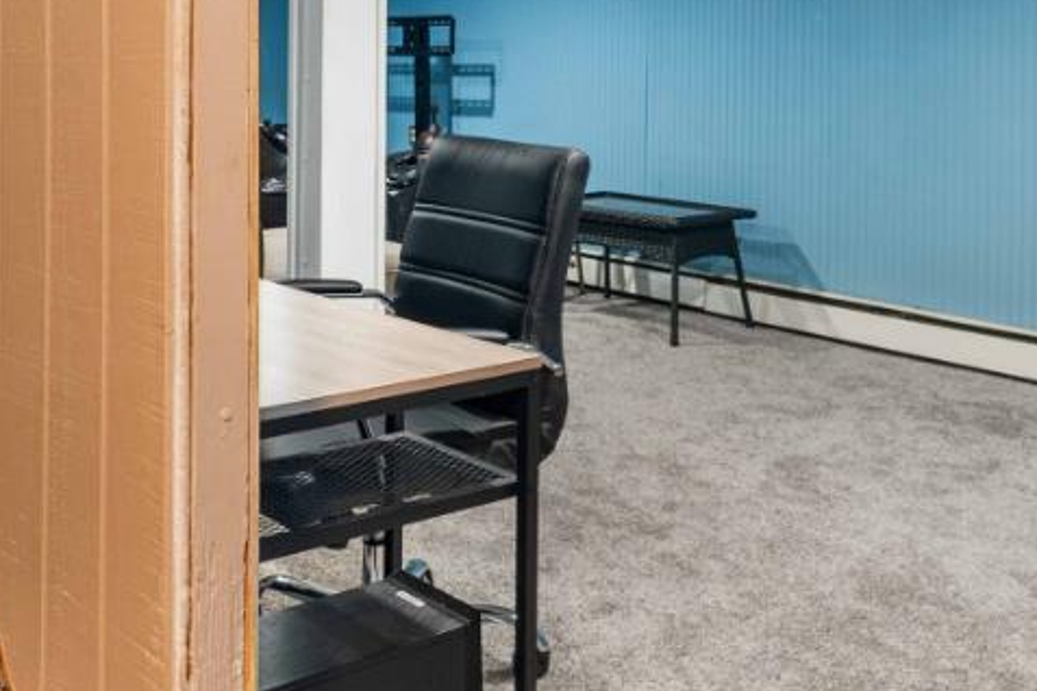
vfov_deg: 29.2
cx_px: 428
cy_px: 63
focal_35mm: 44
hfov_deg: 44.3
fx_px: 1267
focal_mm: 14
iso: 320
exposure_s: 1/20
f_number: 7.1
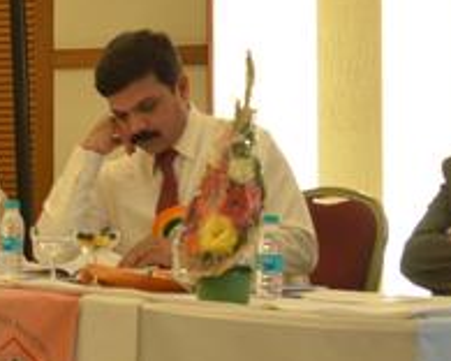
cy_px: 1
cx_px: -5
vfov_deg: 9.4
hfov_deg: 11.6
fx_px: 2189
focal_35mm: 164
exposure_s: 1/50
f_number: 5
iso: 1000
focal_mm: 38
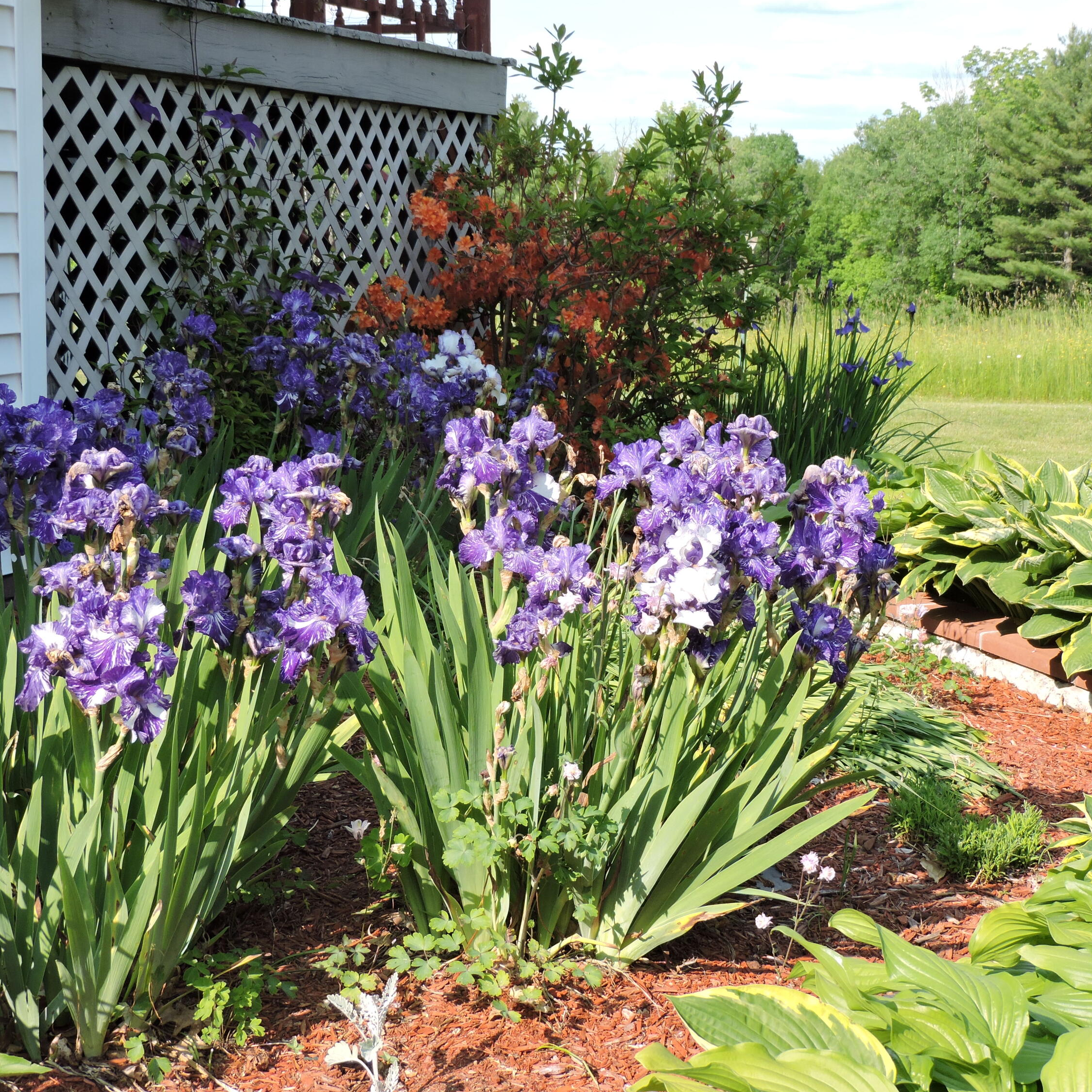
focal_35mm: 59
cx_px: 627
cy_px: 546
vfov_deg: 29.1
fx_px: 2106
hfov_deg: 29.0
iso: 100
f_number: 3.6
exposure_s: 1/400
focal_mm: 8.9
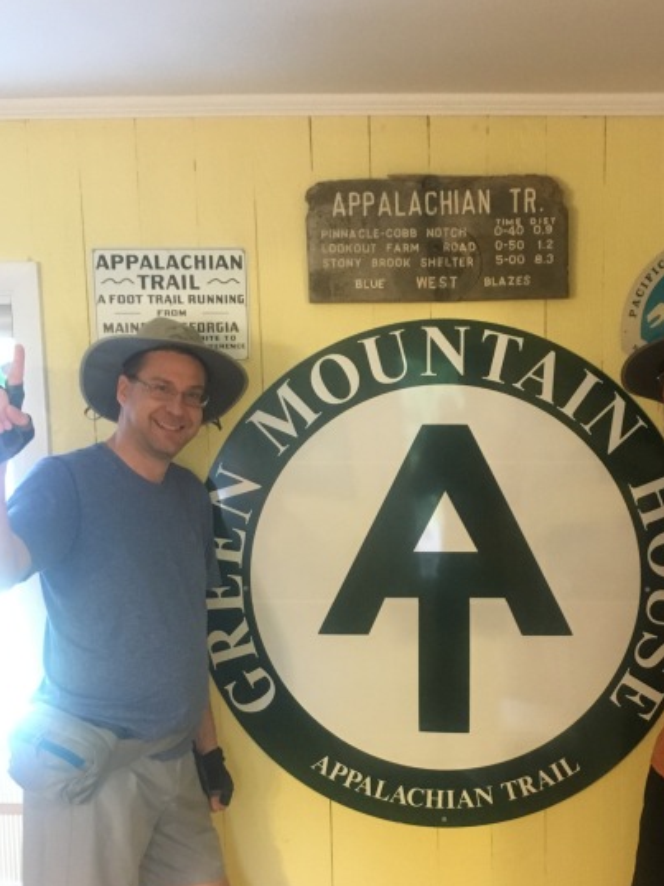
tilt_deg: -8.1
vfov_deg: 40.7
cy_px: 597
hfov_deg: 31.2
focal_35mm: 46
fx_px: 1177
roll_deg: +1.0
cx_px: 455
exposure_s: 1/15
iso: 200
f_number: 2.2
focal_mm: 4.15
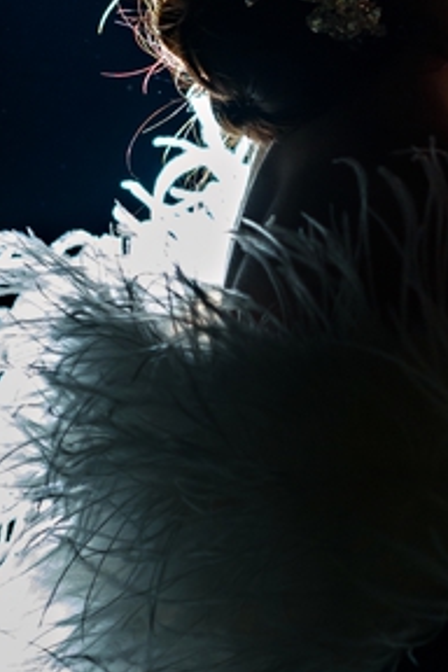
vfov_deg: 7.7
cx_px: 694
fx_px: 4965
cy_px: 91
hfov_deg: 5.1
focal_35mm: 266
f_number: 2.8
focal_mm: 85
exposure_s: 1/200
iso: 1600
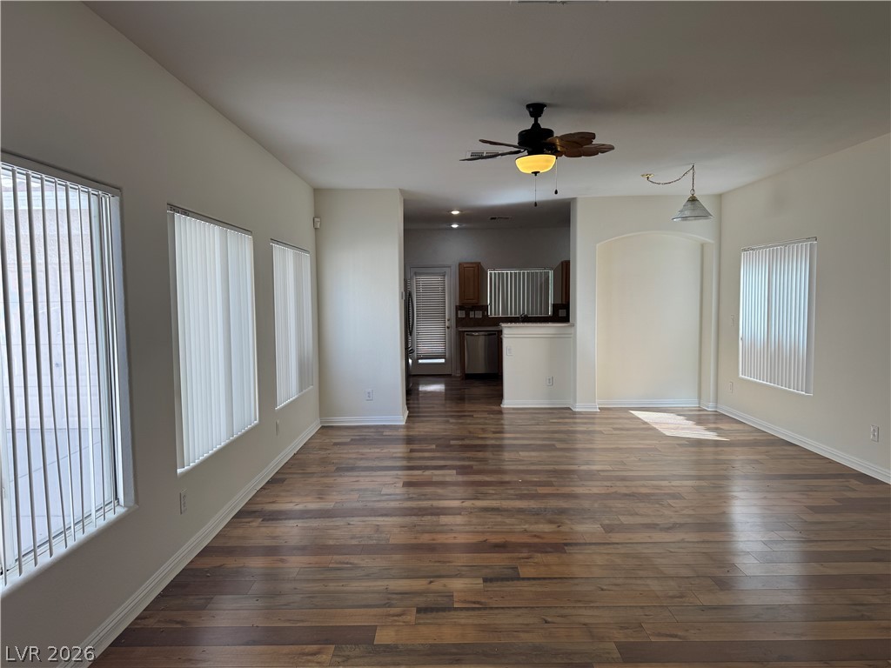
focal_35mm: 24
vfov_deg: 56.8
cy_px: 334
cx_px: 446
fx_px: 618
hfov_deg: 71.6
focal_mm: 6.76
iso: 64
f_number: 1.78
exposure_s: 1/202
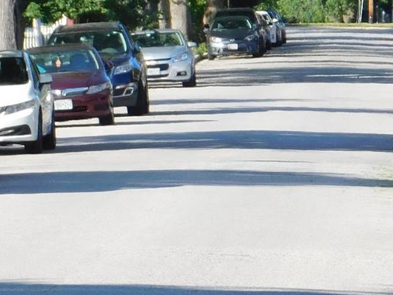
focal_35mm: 659
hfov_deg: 3.0
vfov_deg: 2.3
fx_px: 7482
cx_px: 103
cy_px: -31
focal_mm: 30.1
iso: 125
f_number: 5.3
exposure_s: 1/200
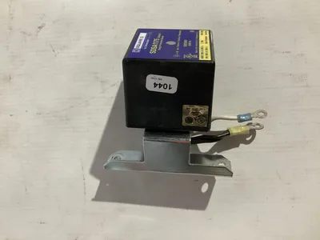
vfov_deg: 45.4
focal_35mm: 31
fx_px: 287
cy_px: 120
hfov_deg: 58.4
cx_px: 160
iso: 320
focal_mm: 3.3
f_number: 2.4
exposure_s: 1/50
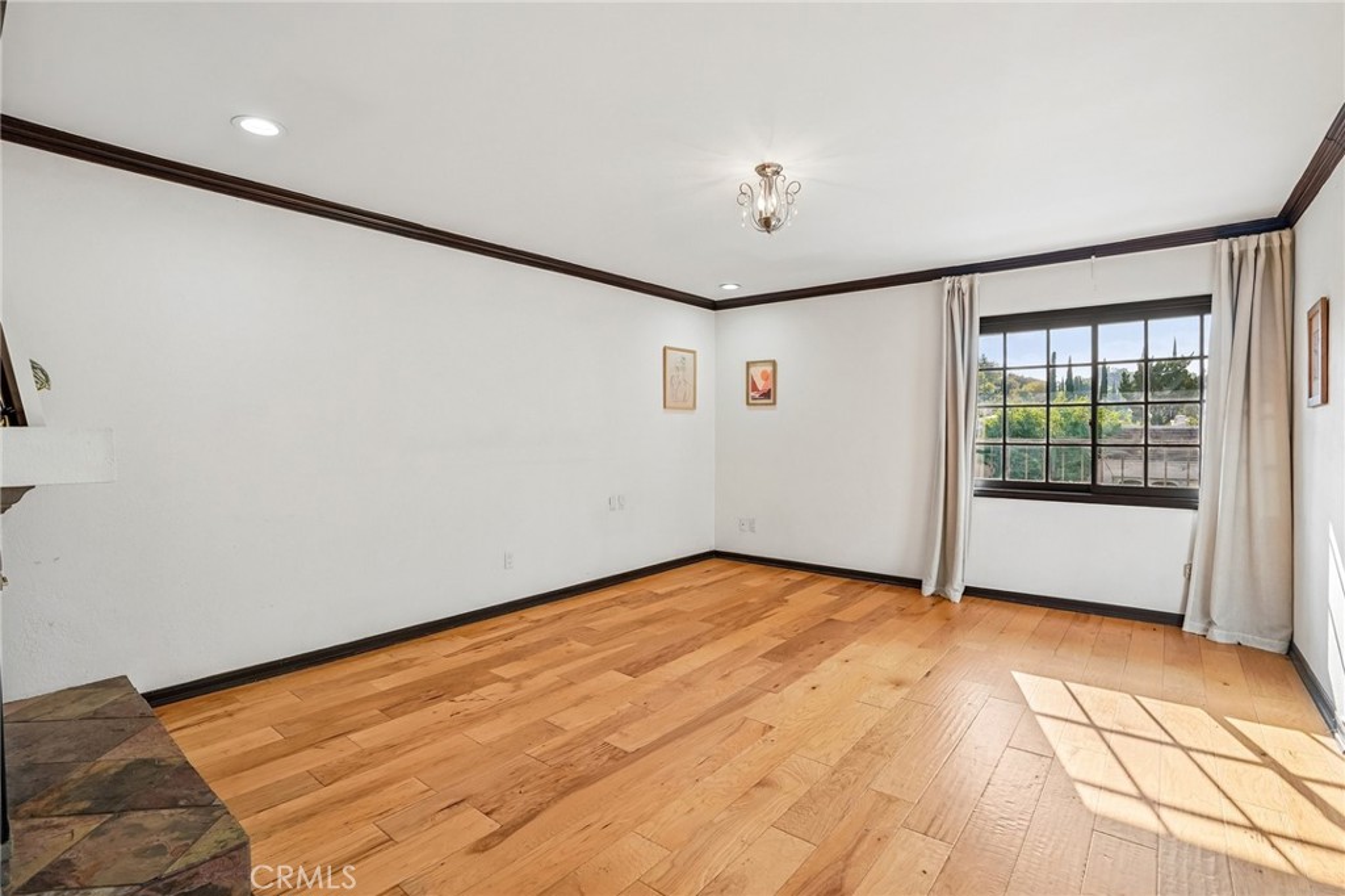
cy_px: 448
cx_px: 672
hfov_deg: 96.8
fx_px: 598
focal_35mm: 16
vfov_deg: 73.7
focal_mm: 16
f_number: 8
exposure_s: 1/60
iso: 400
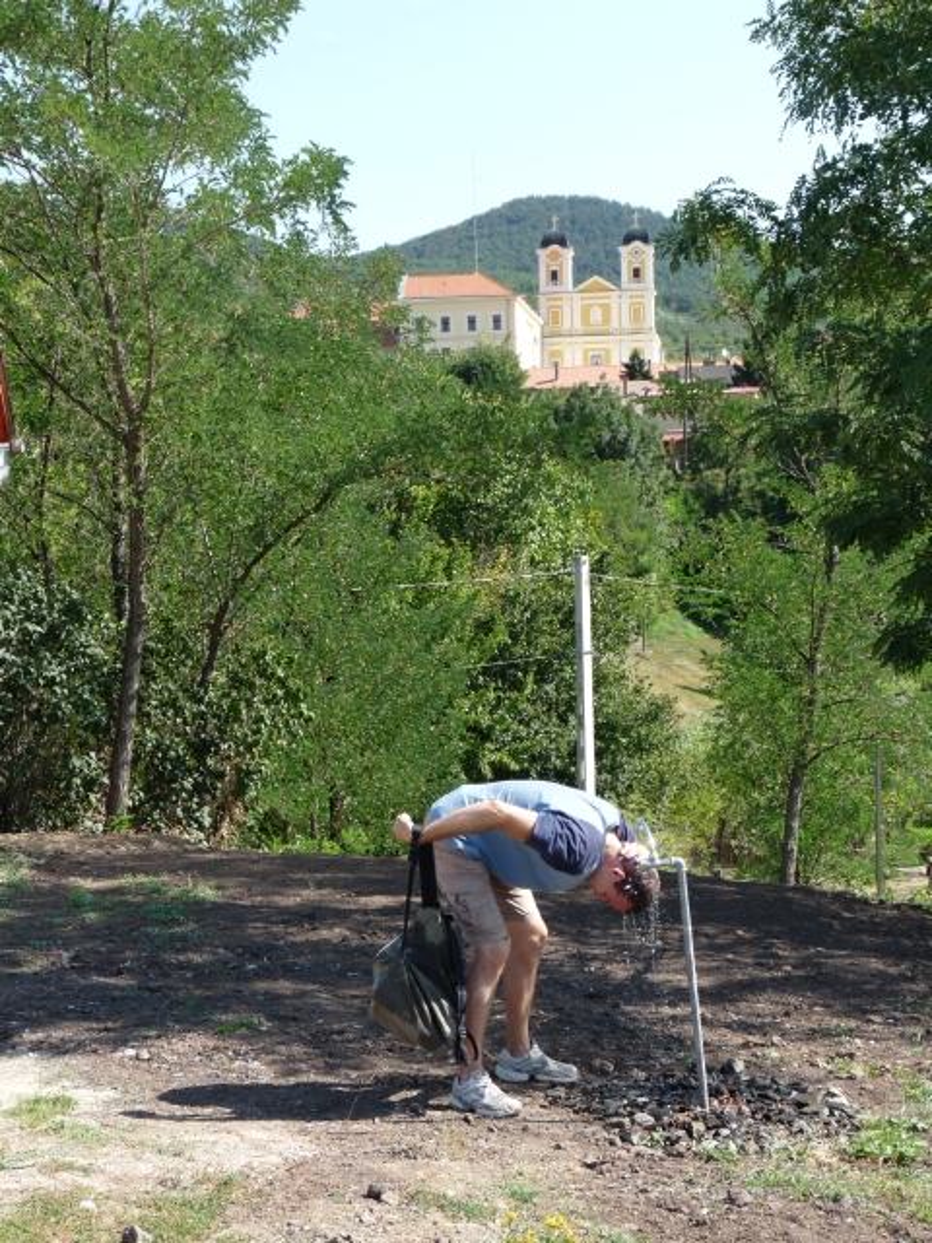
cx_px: 466
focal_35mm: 59
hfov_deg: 24.8
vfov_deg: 32.7
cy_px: 622
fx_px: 2118
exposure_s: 1/250
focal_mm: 10.4
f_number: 5
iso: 100
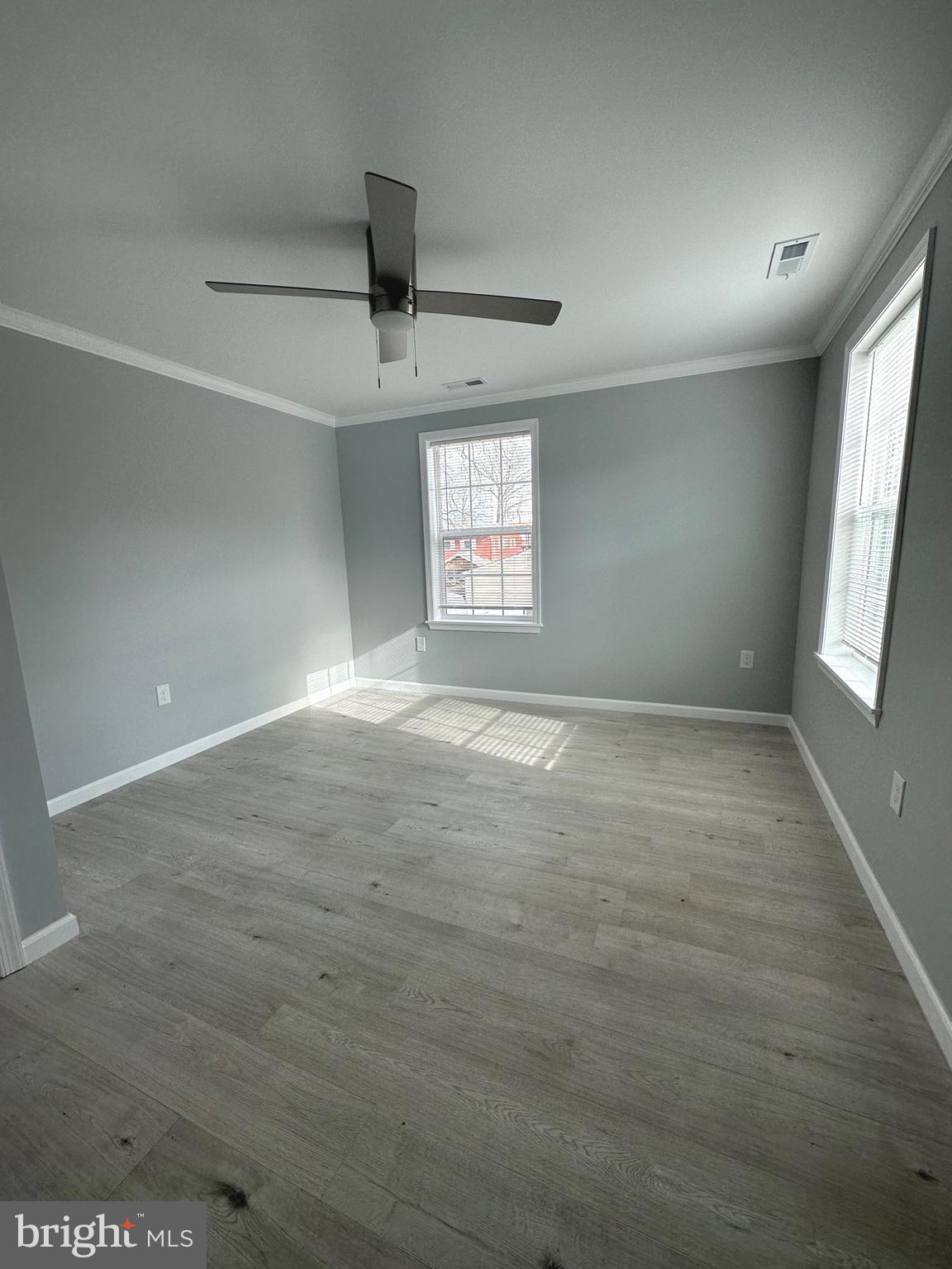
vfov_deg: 102.1
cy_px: 634
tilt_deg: -9.5
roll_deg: +2.0
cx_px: 476
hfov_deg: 85.7
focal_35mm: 14
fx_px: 513
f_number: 2.2
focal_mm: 2.22
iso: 40
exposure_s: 1/142
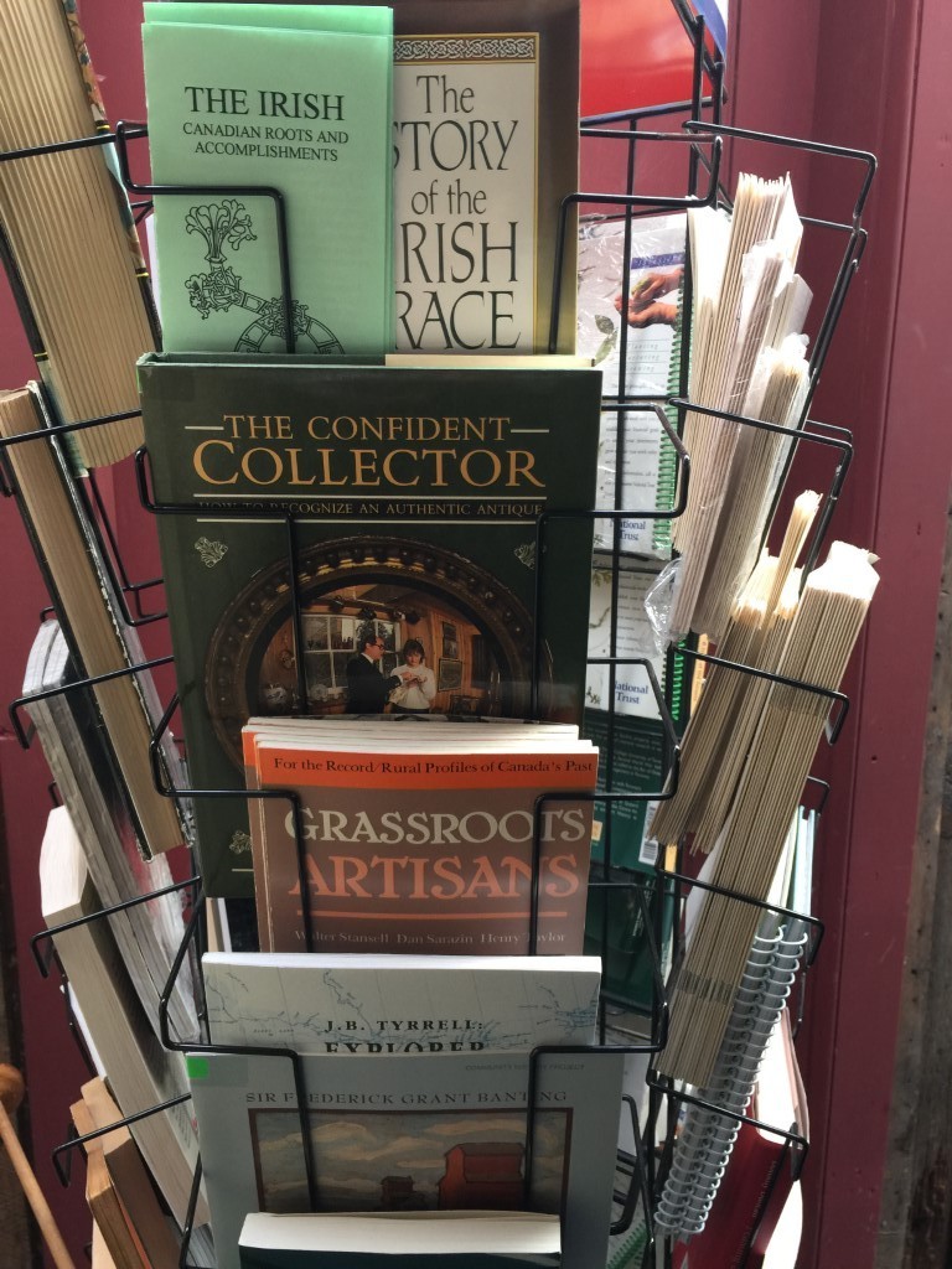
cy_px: 634
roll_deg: +0.3
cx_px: 476
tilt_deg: -12.5
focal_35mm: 29
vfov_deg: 61.7
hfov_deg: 48.2
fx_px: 1063
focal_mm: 4.15
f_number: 2.2
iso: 40
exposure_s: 1/30
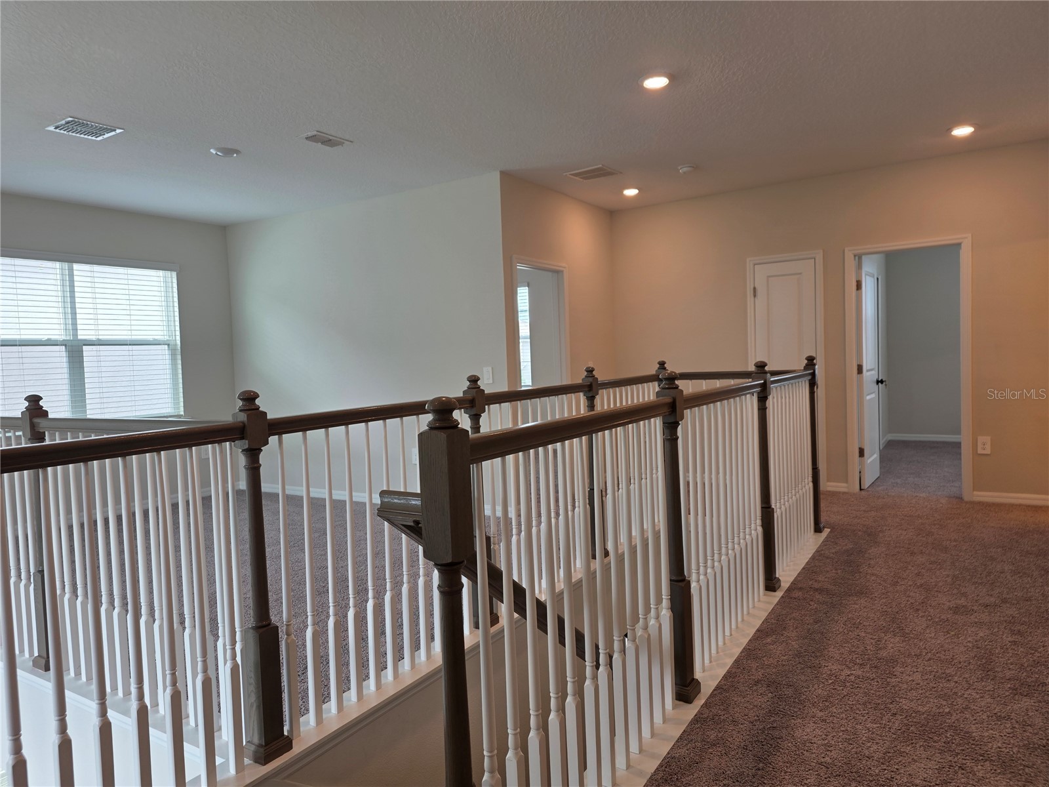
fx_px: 697
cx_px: 524
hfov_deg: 73.9
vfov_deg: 58.9
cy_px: 394
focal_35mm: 23
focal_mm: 6.3
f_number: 1.7
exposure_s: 1/120
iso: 40
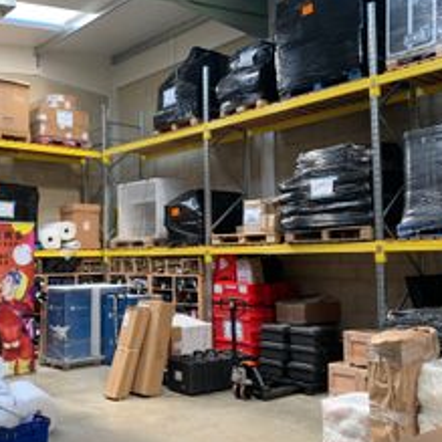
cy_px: 220
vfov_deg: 40.0
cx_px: 161
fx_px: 607
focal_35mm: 42
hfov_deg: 39.7
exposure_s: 1/87
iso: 100
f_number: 1.8
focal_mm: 4.25
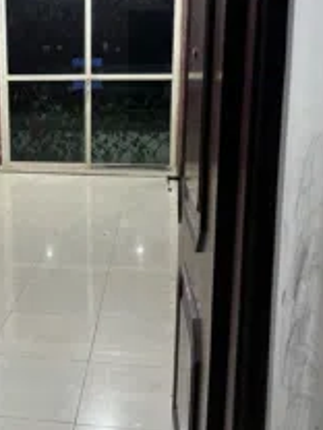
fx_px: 622
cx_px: 33
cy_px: 170
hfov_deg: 28.0
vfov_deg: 38.0
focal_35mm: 50
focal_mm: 5.7
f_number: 1.5
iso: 200
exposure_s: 1/50
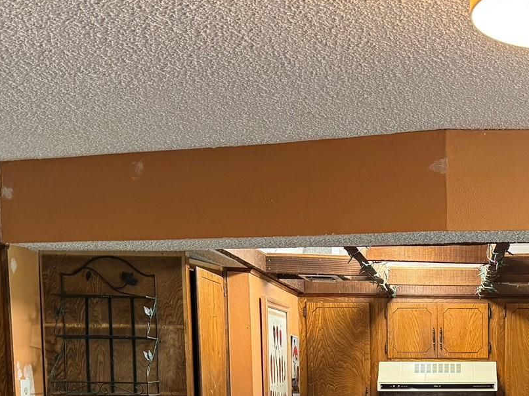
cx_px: 455
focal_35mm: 61
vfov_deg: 22.3
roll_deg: +0.5
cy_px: 465
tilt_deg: -7.7
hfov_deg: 30.6
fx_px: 932
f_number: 1.78
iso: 500
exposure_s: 1/60
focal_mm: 6.76
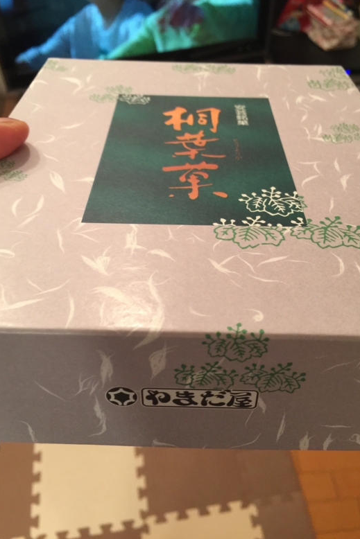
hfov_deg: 42.3
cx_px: 185
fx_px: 465
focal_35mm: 31
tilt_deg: -48.6
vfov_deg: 60.3
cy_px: 263
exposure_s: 1/10
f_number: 2.2
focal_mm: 4.15
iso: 100
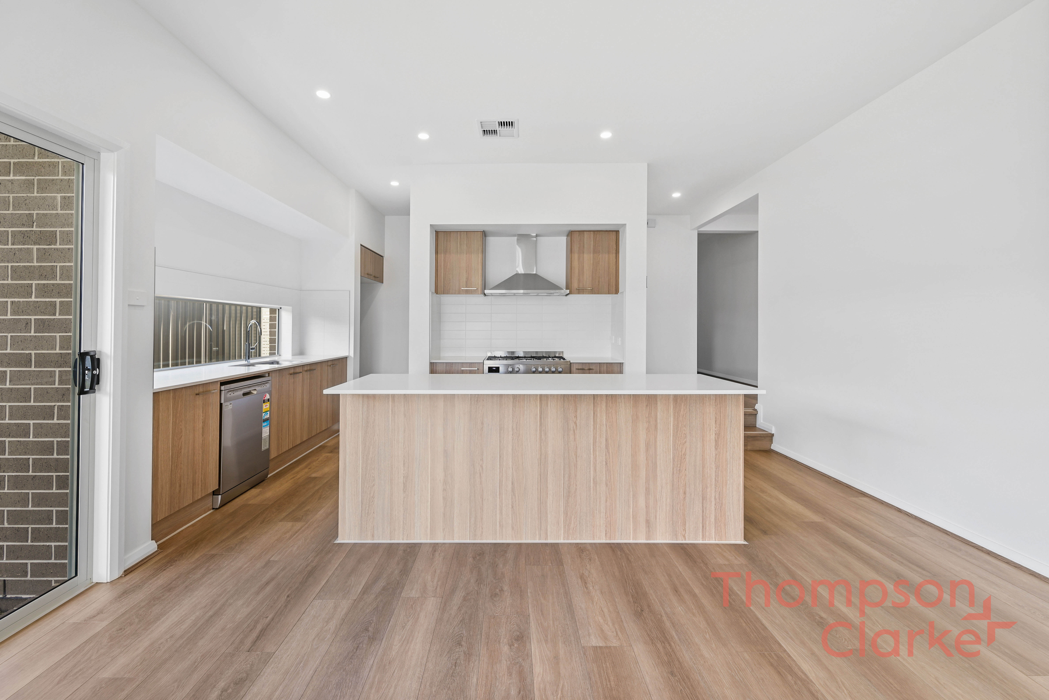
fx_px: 408
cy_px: 350
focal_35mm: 14
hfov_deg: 104.2
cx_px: 524
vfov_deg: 81.3
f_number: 7.1
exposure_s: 1/2.5
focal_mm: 14
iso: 100
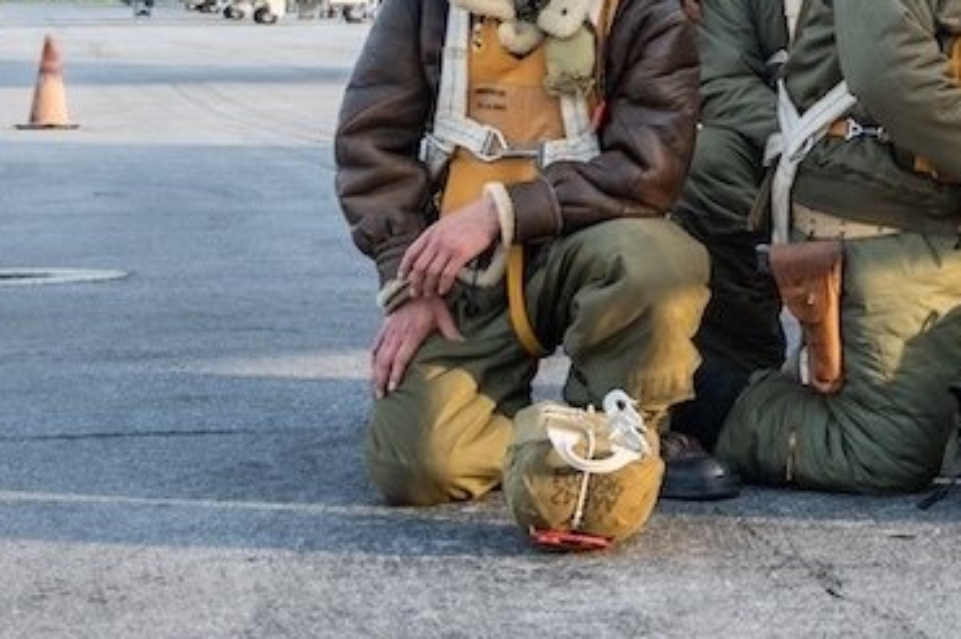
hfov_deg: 13.8
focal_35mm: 142
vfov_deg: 9.3
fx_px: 3787
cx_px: 1332
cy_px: -404
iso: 100
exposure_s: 1/200
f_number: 2.8
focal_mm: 27.5
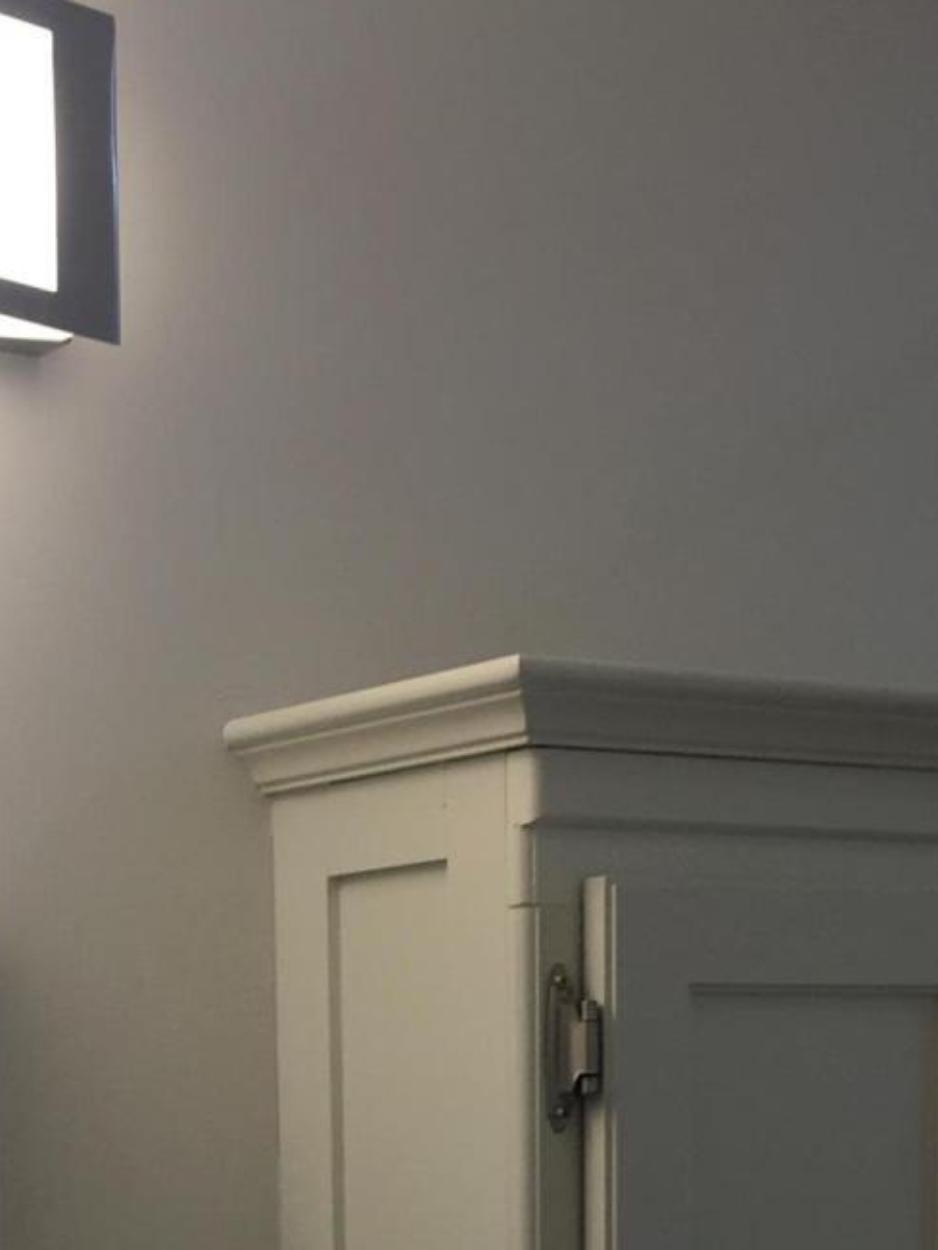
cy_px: 1679
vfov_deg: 20.0
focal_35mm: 89
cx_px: 224
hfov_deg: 16.5
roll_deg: +1.9
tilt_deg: -8.9
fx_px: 3216
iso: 25
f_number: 2.2
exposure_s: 1/60
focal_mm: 4.15
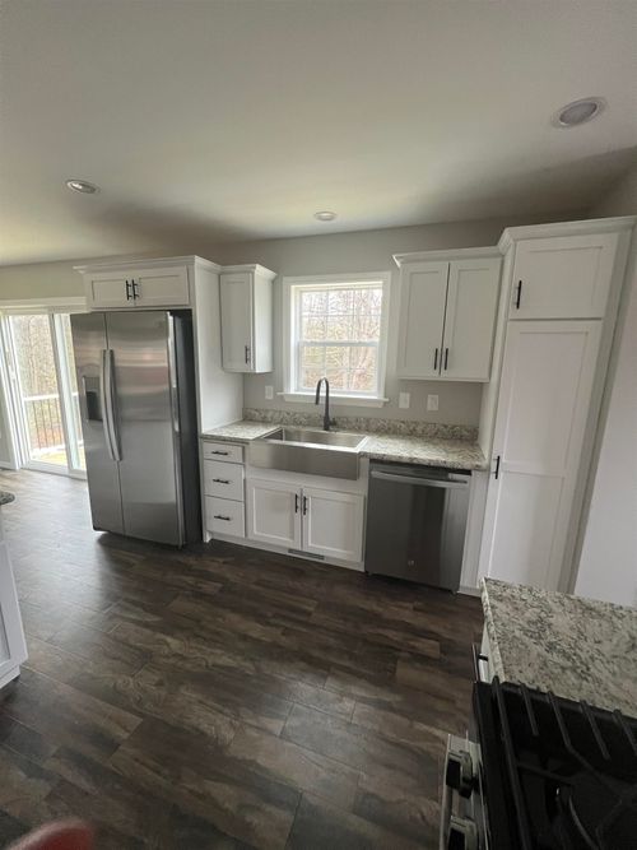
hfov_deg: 89.9
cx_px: 318
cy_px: 425
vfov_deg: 106.2
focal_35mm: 13
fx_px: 319
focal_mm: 1.57
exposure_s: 1/99
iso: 250
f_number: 1.8
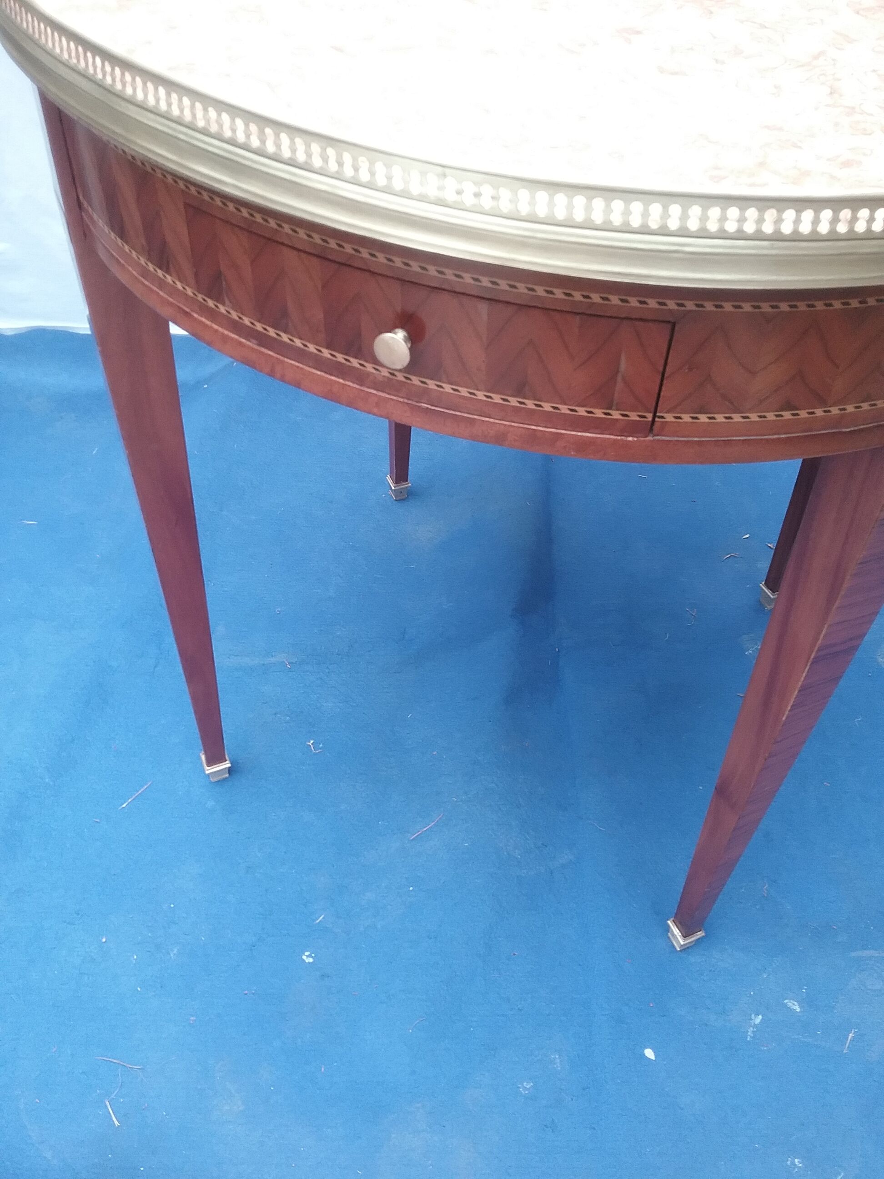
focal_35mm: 31
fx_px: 1056
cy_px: 590
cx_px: 442
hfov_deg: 45.4
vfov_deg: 58.4
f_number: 2.2
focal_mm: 3.3
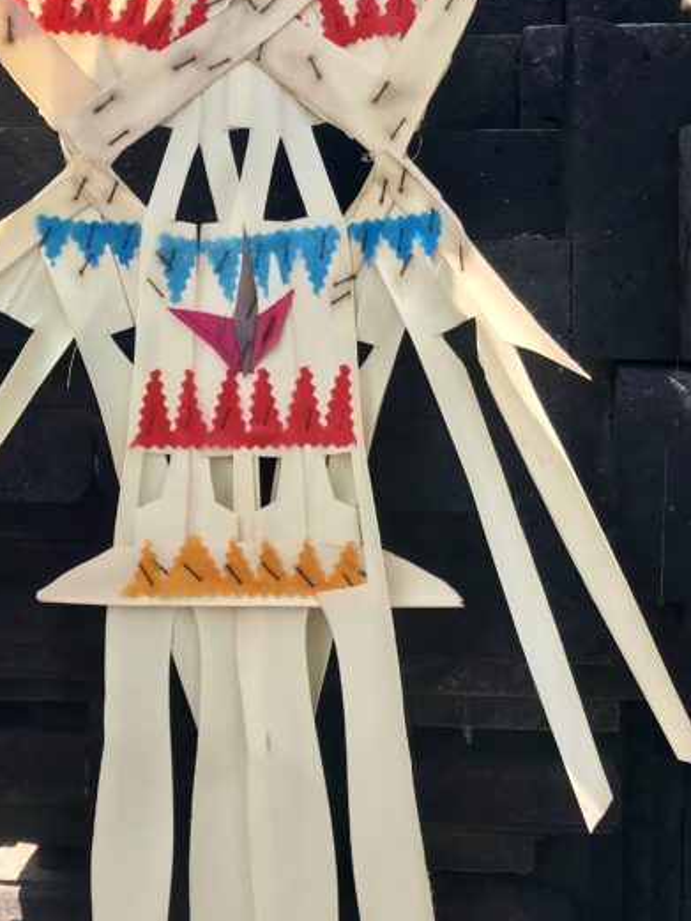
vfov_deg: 34.4
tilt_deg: -0.5
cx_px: 269
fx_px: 1463
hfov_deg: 26.5
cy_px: 256
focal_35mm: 55
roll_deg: -0.3
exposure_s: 1/541
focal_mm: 3.99
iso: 20
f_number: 1.8
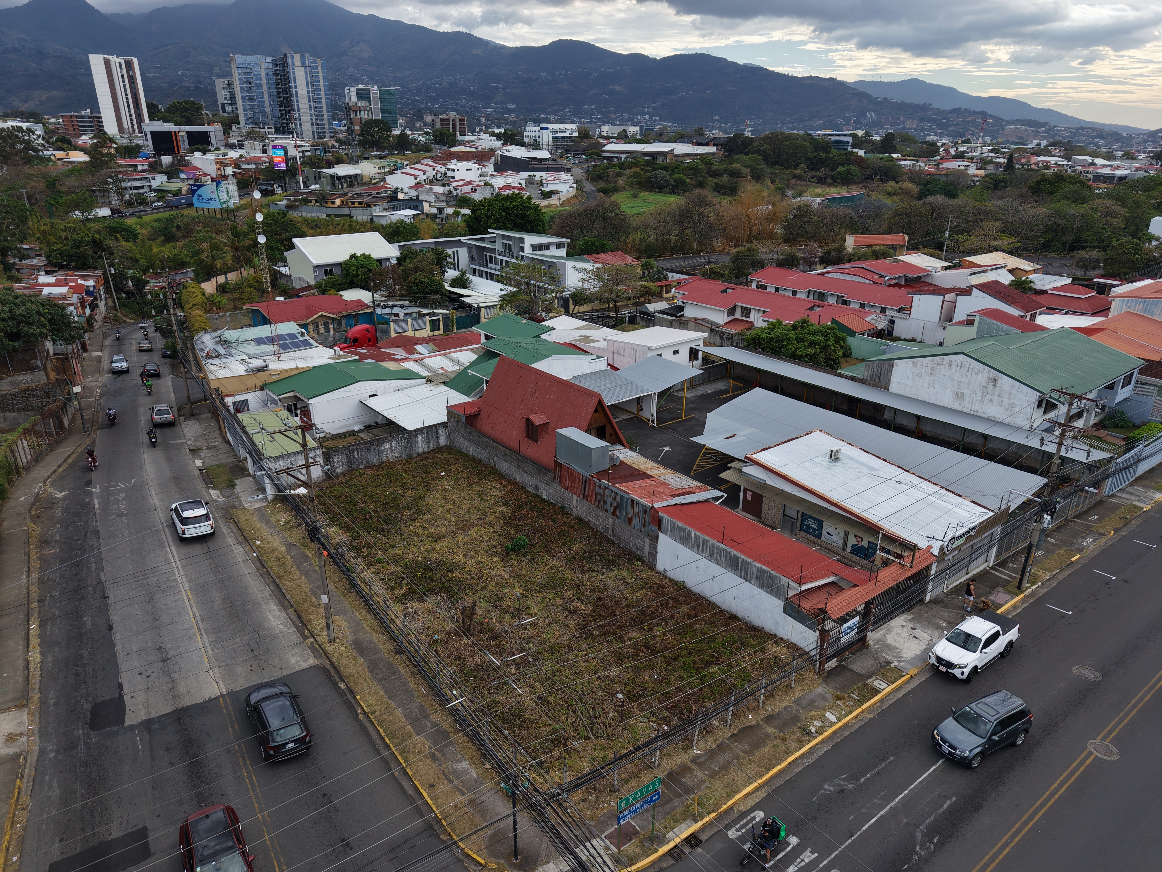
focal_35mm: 24
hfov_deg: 71.6
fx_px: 806
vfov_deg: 56.8
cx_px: 581
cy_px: 436
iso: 180
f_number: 1.8
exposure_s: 1/2000
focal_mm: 8.67
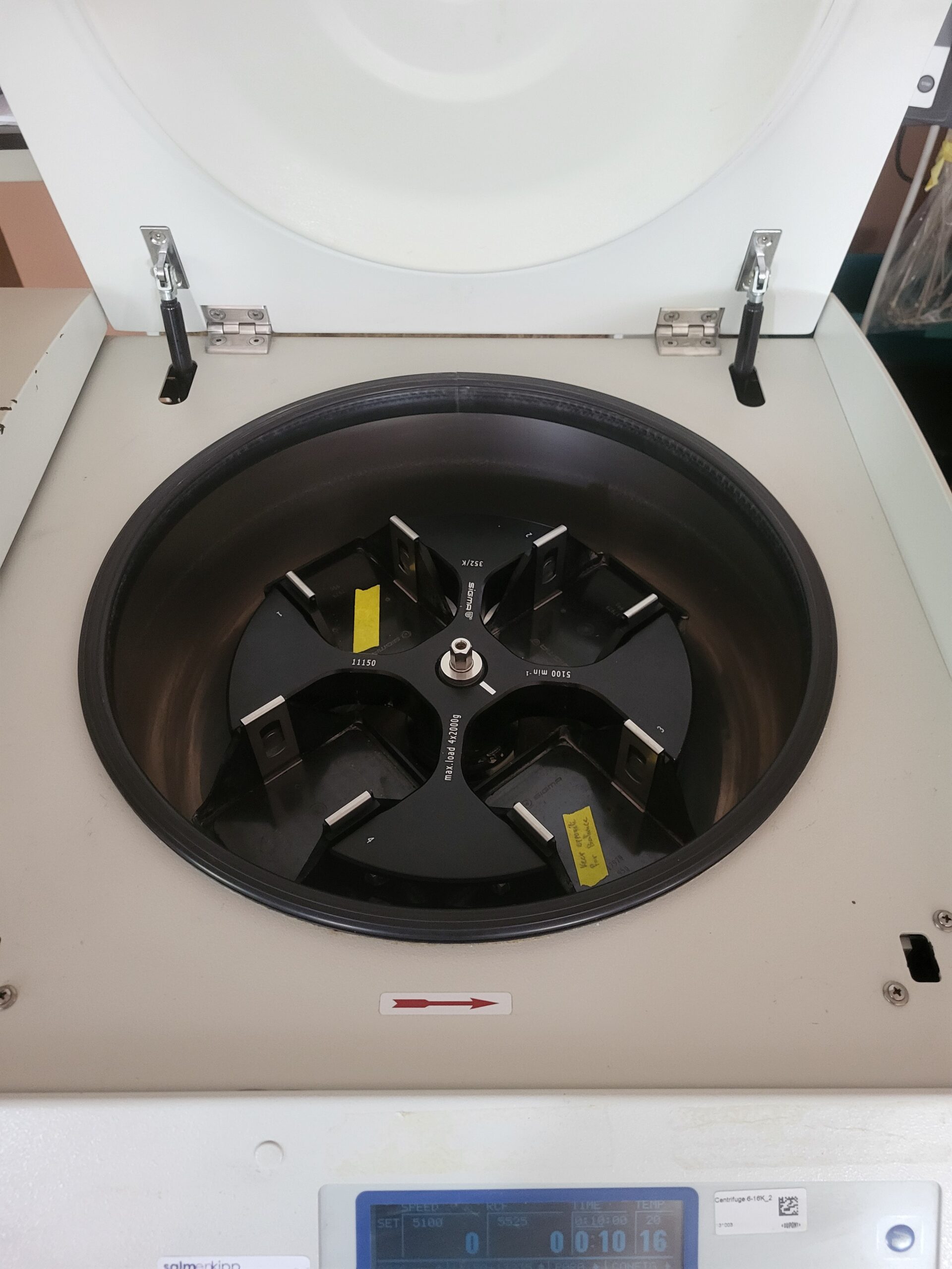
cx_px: 476
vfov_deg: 67.3
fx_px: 953
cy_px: 634
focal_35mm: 26
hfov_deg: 53.1
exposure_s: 1/33.3
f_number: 1.8
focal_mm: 5.4
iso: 640
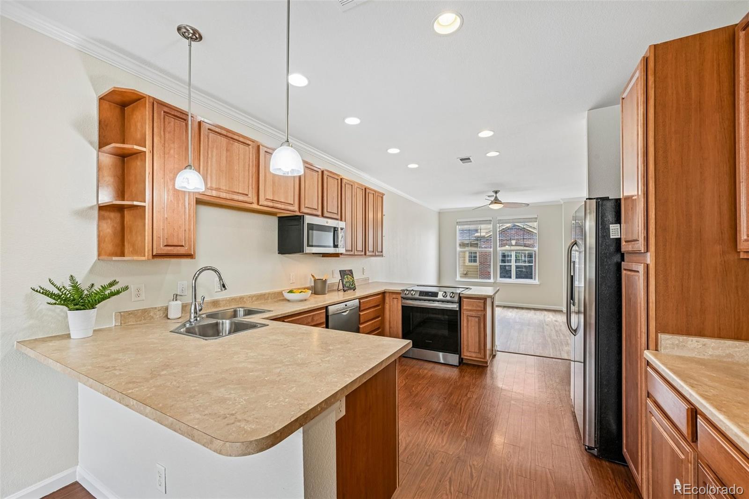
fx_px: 291
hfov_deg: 104.3
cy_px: 250
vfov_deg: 81.2
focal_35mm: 14
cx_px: 374
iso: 220
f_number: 10
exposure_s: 1/15
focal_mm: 14
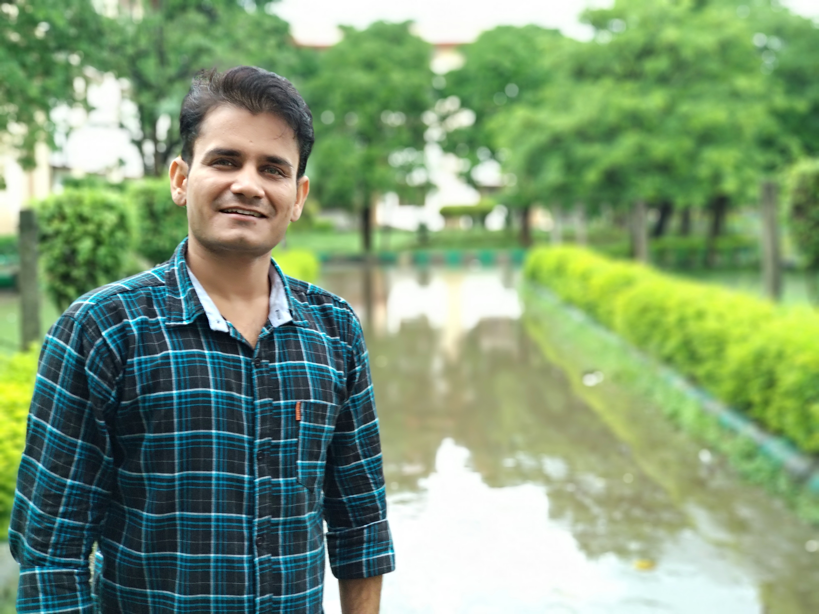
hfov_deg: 36.8
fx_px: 1230
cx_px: 410
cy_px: 307
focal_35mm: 52
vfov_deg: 28.0
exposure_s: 1/50
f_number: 2.6
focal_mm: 5.99
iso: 200
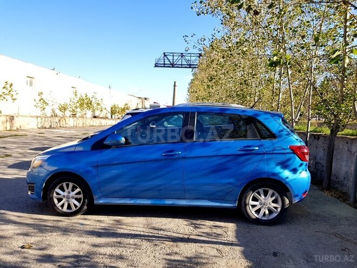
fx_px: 268
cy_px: 134
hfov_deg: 67.3
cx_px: 178
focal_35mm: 26
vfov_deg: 53.1
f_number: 1.7
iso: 40
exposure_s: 1/1040
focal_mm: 4.2
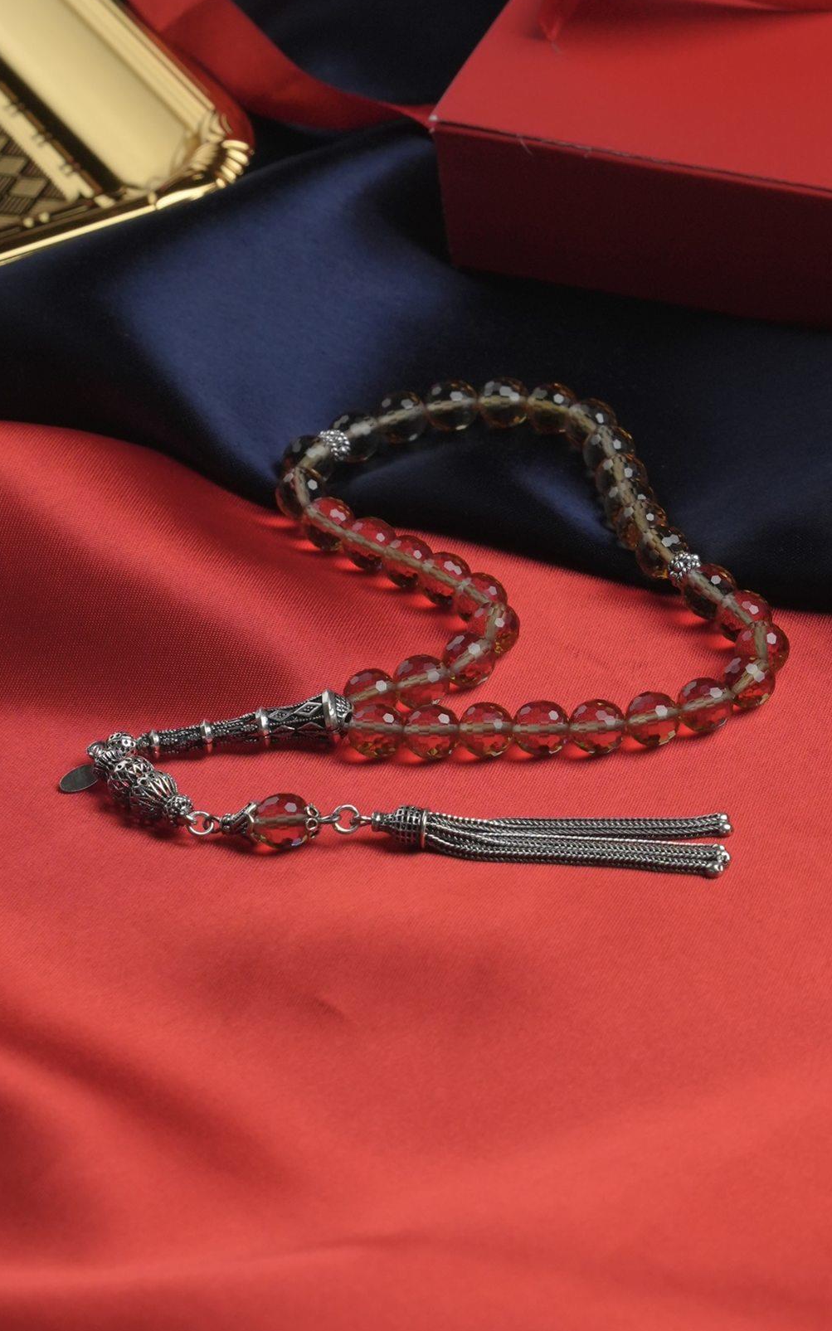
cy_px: 662
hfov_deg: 18.1
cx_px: 445
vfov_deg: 28.6
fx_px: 2612
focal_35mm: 72
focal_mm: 70
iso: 800
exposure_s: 1/200
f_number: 9
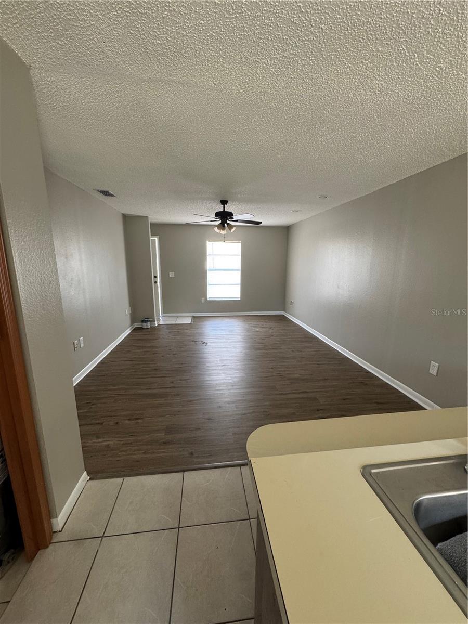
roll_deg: +0.0
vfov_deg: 102.1
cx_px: 234
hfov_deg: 85.7
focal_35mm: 14
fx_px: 252
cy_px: 312
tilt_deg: -12.4
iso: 200
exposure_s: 1/60
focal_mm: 2.22
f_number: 2.2
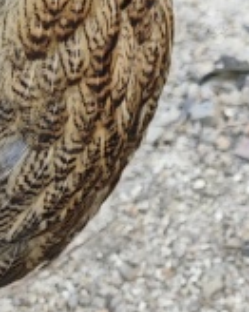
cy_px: 431
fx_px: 1346
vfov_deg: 12.7
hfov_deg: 10.6
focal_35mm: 146
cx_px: 167
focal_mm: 6.55
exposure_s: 1/100
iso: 50
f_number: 1.6
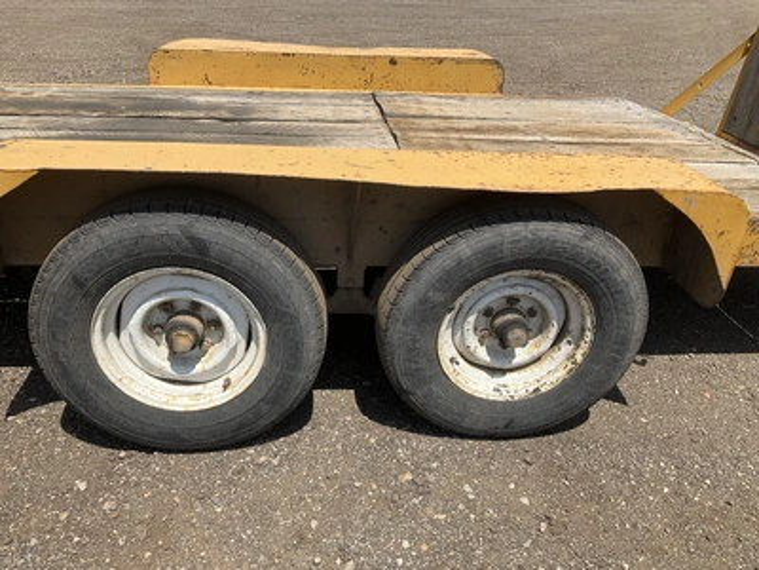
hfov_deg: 61.7
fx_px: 636
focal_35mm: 29
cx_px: 380
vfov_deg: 48.2
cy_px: 285
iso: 25
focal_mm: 3
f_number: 1.8
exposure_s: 1/1730
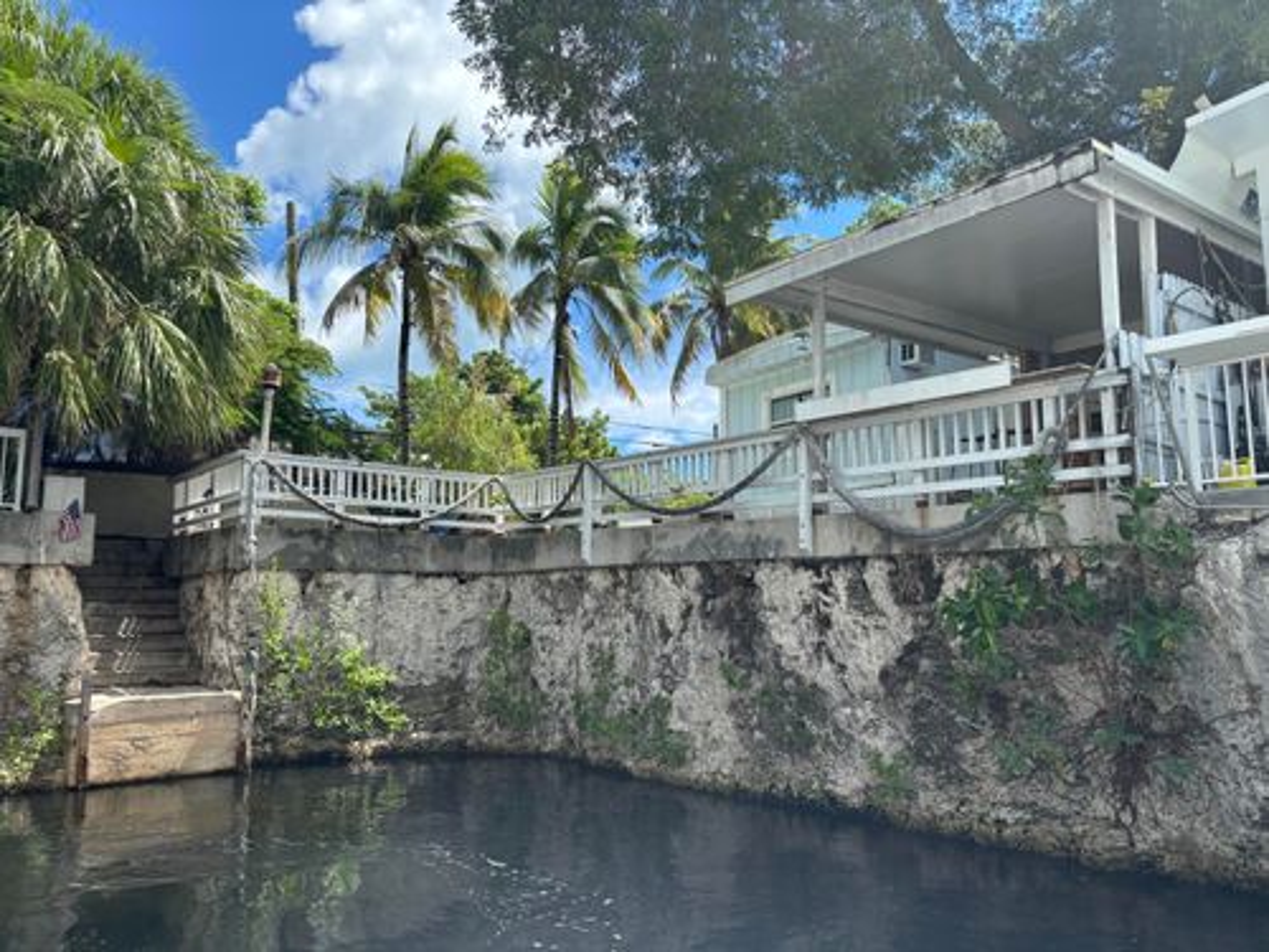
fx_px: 953
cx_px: 634
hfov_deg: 67.3
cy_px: 476
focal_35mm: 26
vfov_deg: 53.1
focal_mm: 5.96
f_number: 1.6
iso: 50
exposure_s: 1/2105
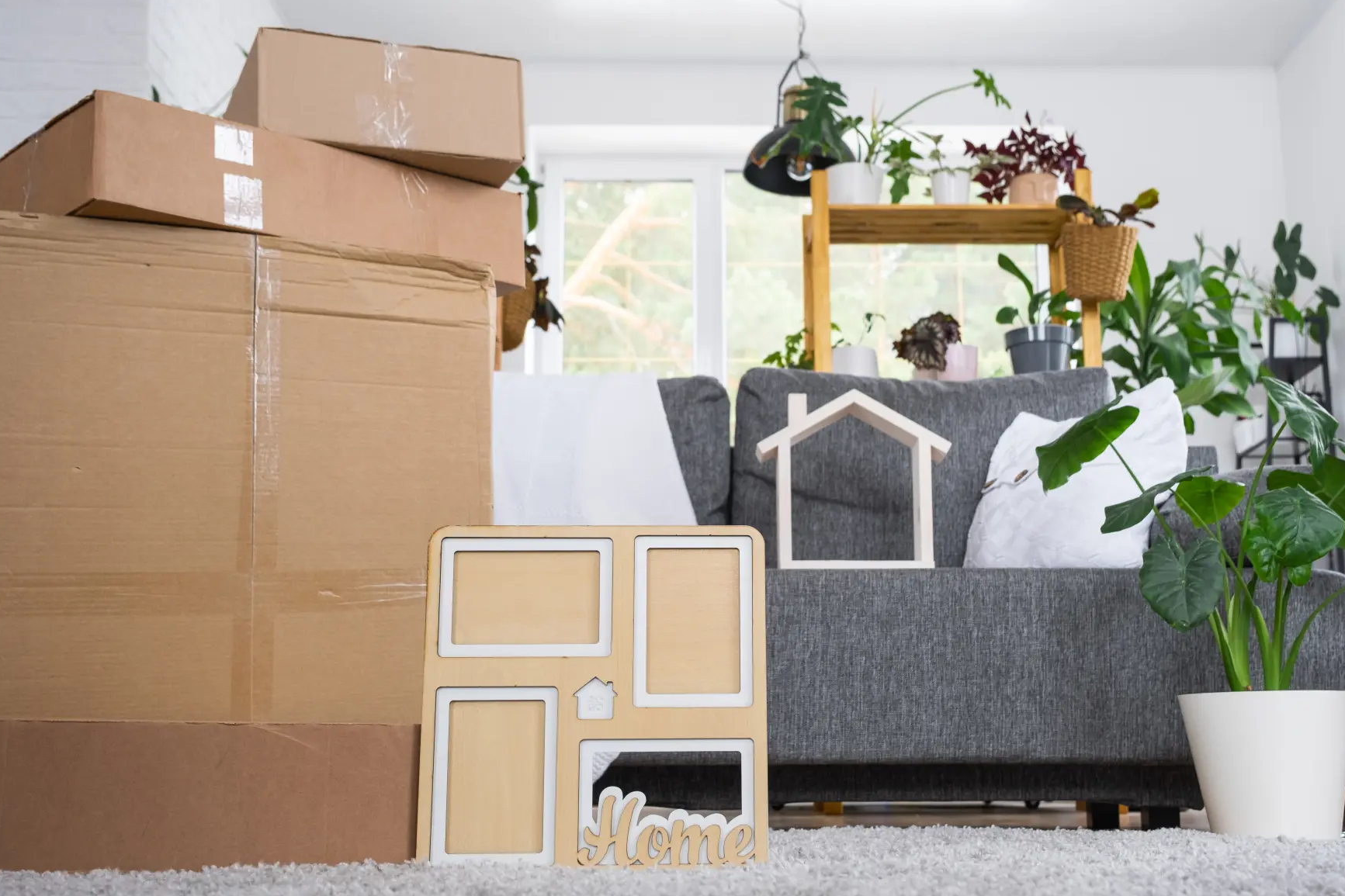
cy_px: 425
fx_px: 1532
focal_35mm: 41
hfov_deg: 47.3
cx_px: 738
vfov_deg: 32.6
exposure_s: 1/30
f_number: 4
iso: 160
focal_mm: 24.7
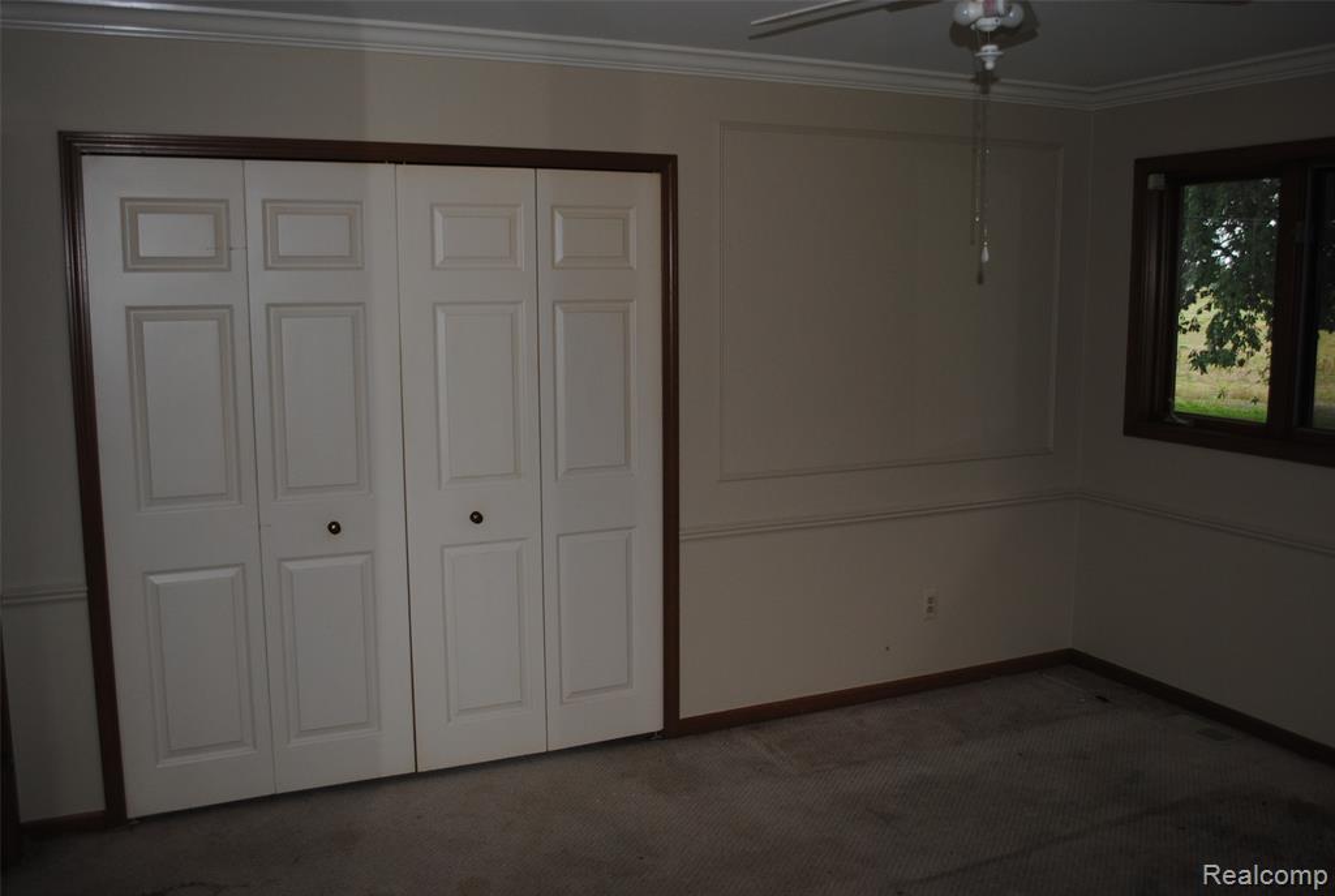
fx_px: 1115
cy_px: 448
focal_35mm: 30
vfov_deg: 43.8
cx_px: 668
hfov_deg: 61.8
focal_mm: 20
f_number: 3.8
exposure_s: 1/60
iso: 200
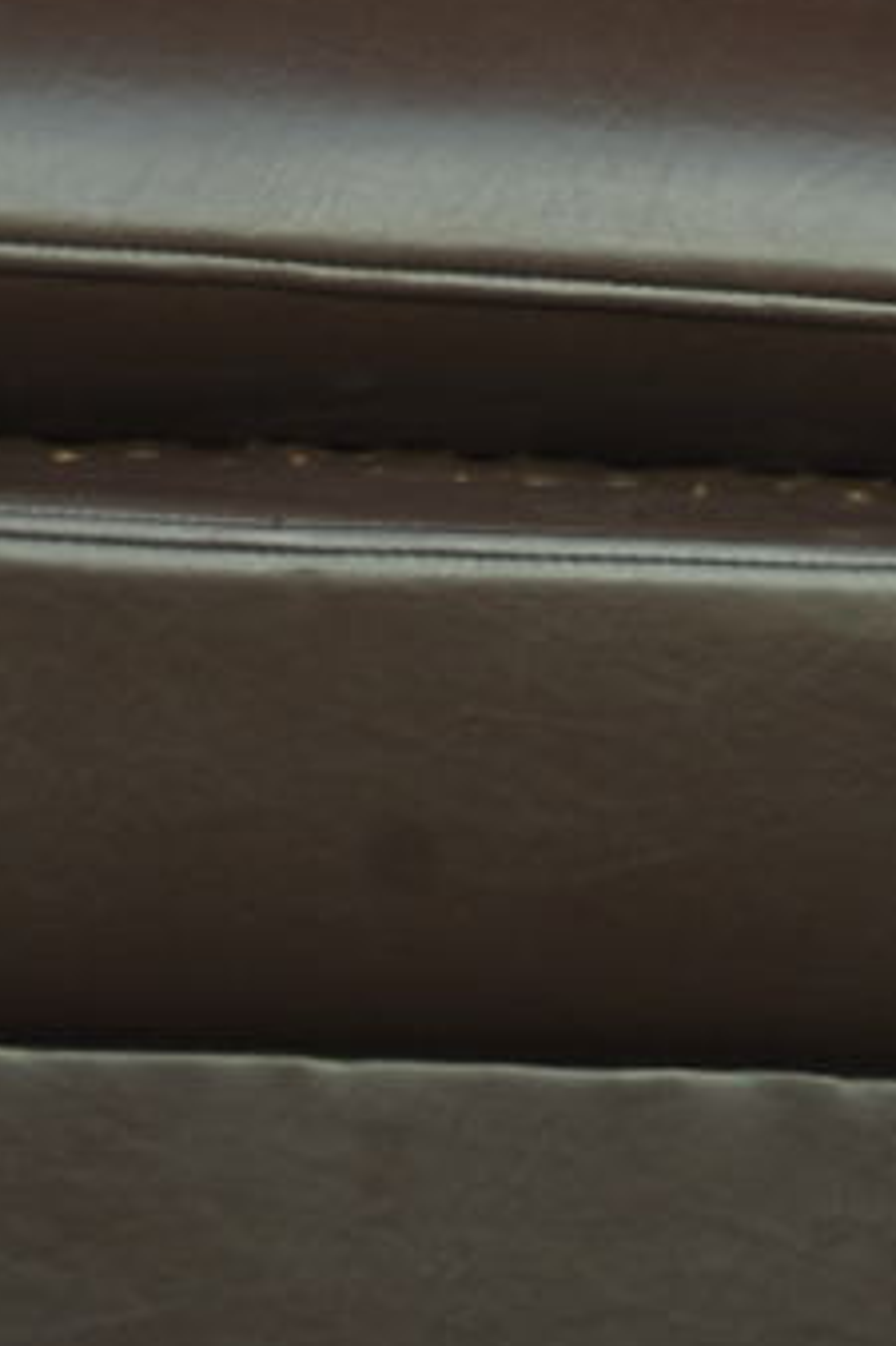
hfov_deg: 2.8
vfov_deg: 4.3
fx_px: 18049
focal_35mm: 483
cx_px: 1515
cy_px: -474
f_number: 6.3
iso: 500
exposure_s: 1/125
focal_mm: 102
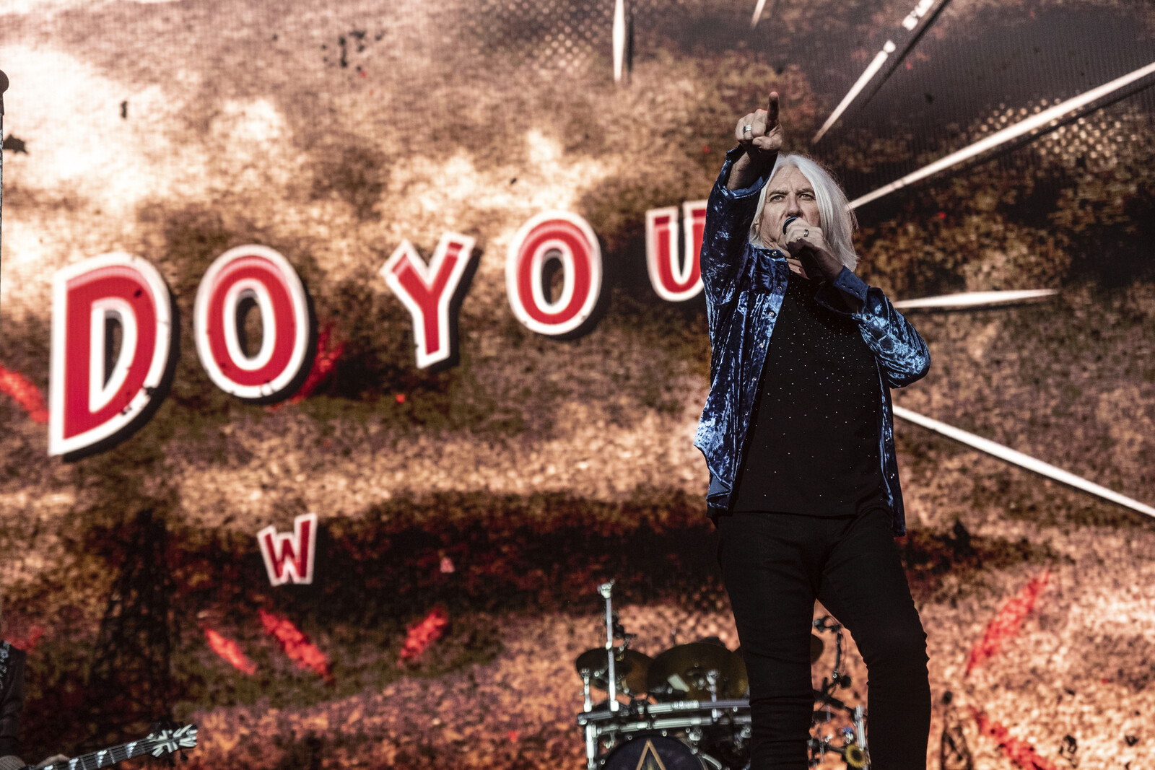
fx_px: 2663
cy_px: 385
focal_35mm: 83
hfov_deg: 24.5
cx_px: 578
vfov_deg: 16.5
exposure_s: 1/2000
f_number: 2.8
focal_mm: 55
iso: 2000
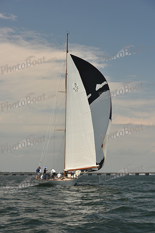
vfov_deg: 28.8
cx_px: 78
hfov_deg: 19.5
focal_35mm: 70
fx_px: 452
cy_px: 116
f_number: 8
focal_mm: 70
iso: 250
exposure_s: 1/640
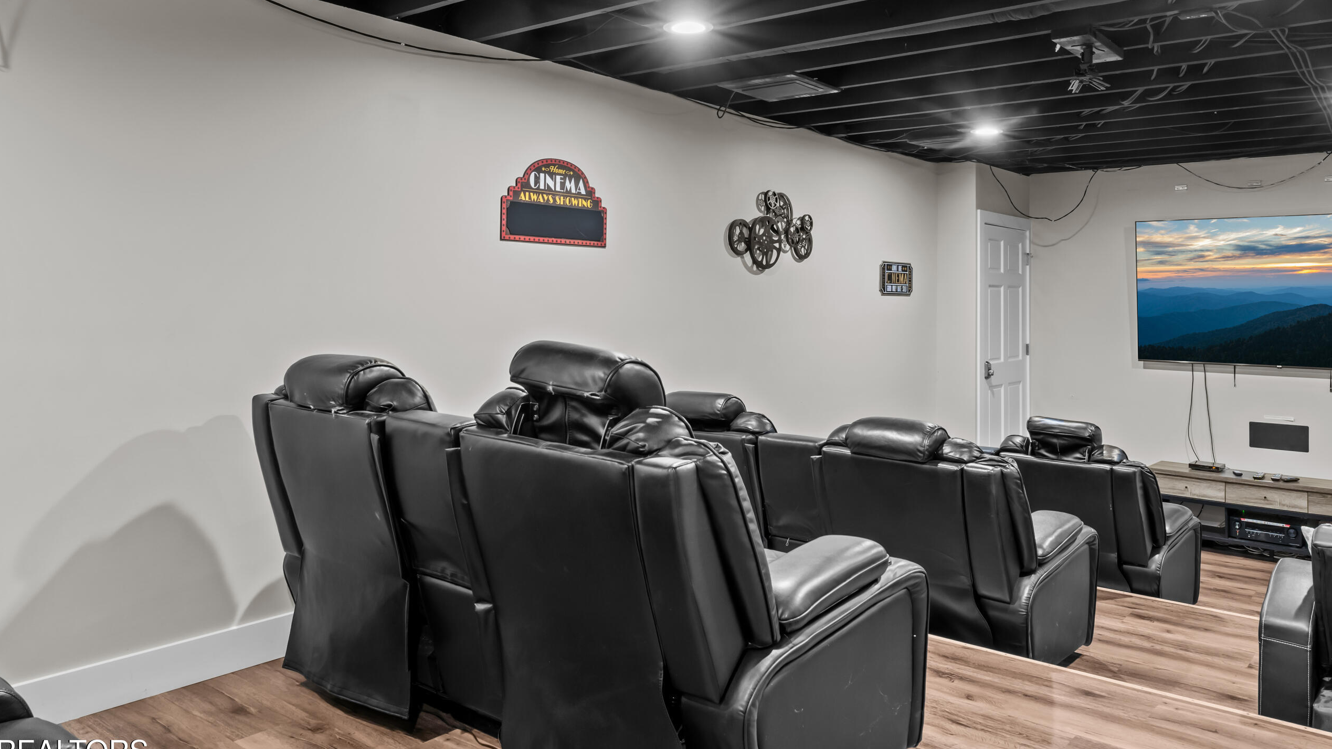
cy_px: 275
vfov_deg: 44.0
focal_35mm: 26
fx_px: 918
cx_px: 713
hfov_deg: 71.8
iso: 320
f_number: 8
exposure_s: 2
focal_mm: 14
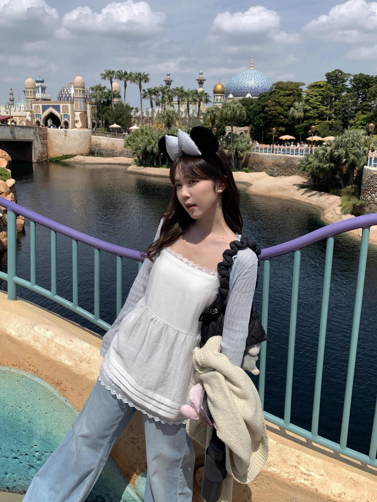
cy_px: 251
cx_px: 188
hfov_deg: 53.1
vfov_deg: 67.3
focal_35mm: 26
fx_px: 378
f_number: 1.8
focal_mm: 4.25
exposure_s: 1/3788
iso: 25
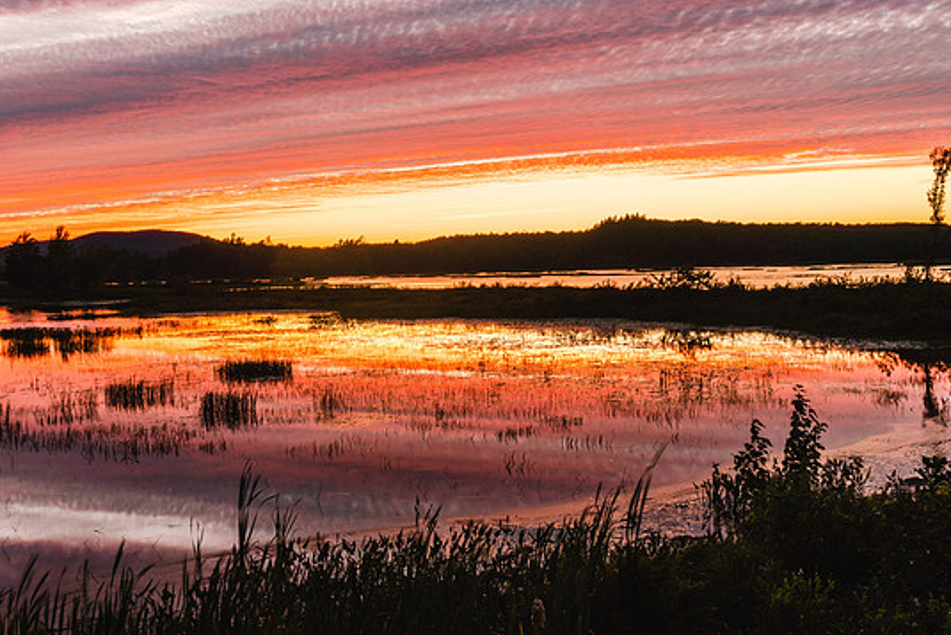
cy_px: 303
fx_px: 1030
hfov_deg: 49.5
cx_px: 494
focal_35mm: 39
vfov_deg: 34.2
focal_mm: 24
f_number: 14
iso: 100
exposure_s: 1/3
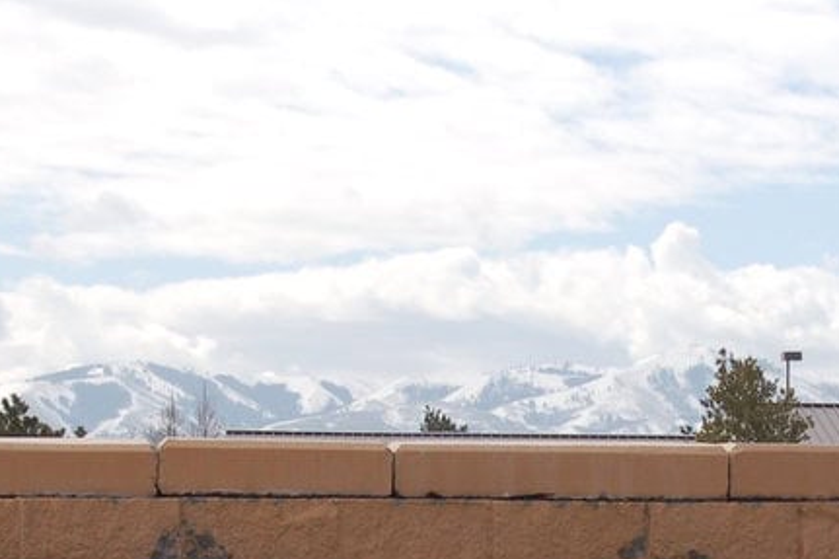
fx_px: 3890
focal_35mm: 167
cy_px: 680
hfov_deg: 12.2
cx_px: 804
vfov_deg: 8.1
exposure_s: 1/320
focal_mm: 40
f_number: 9
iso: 200
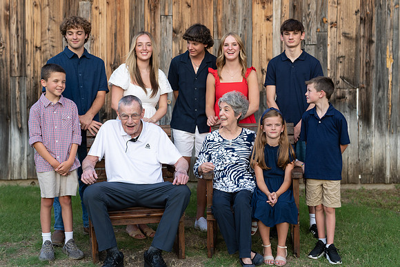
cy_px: 124
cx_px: 214
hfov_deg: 34.6
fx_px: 641
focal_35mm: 58
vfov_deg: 23.5
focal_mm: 50
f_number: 2.2
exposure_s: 1/800
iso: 200
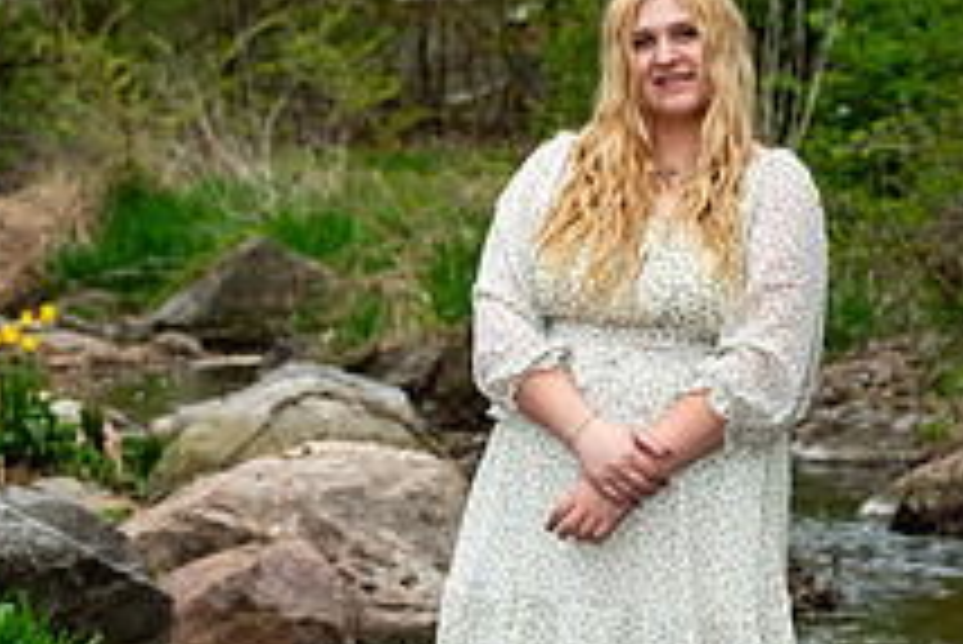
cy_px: 466
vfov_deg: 6.8
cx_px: 230
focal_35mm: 203
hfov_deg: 10.1
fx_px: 5434
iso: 250
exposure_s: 1/400
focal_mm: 50
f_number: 4
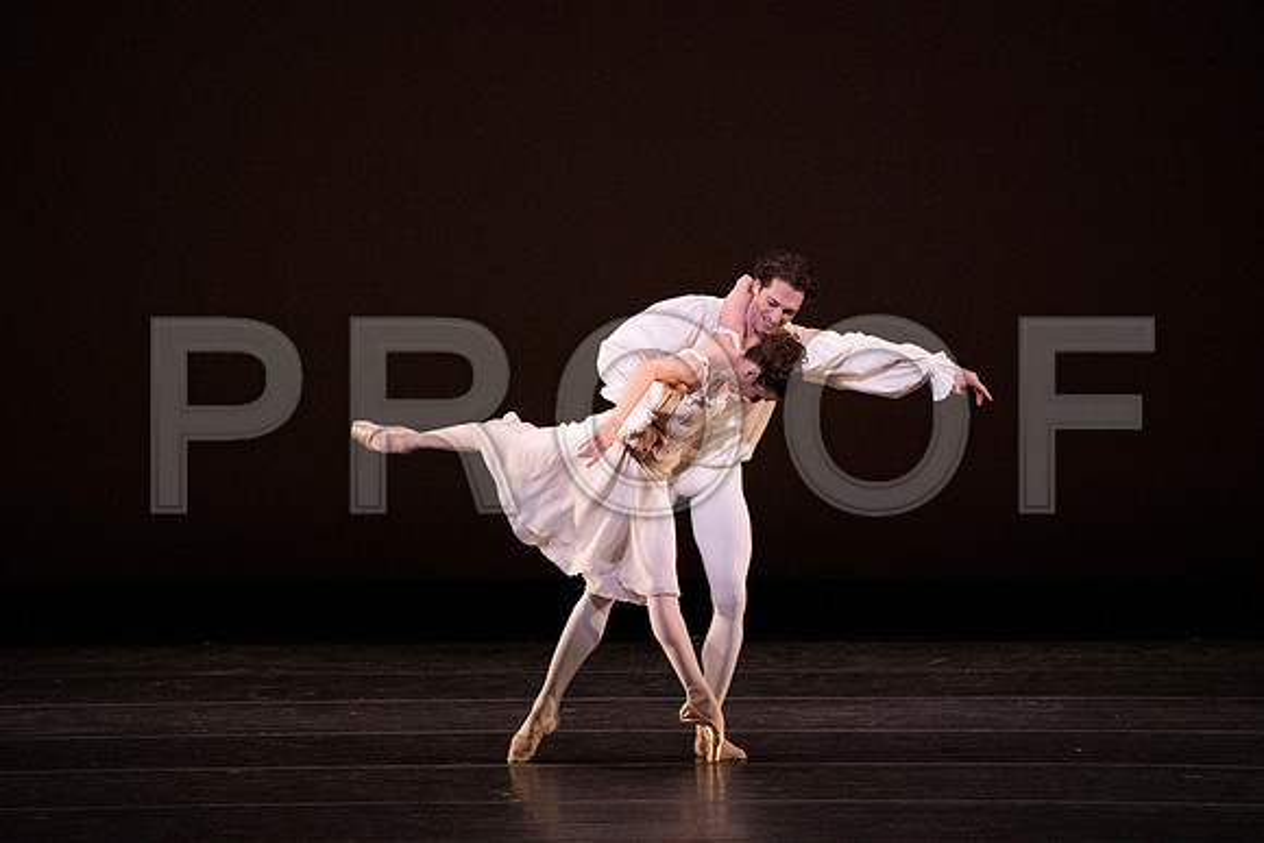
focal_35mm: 336
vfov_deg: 4.1
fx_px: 11800
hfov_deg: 6.1
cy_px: 422
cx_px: 632
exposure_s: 1/400
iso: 20000
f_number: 5.6
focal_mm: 336
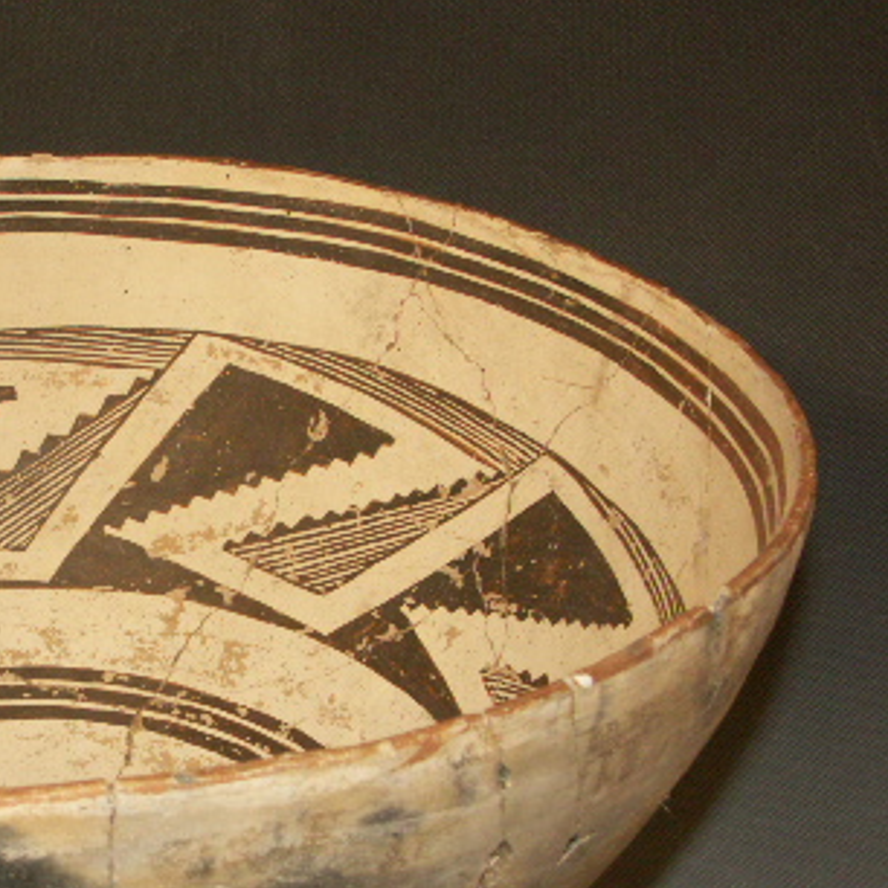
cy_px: 624
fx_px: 2090
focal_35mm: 72
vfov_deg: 23.8
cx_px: -29
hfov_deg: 22.9
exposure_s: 1/125
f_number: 5.6
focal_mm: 10.07
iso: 100
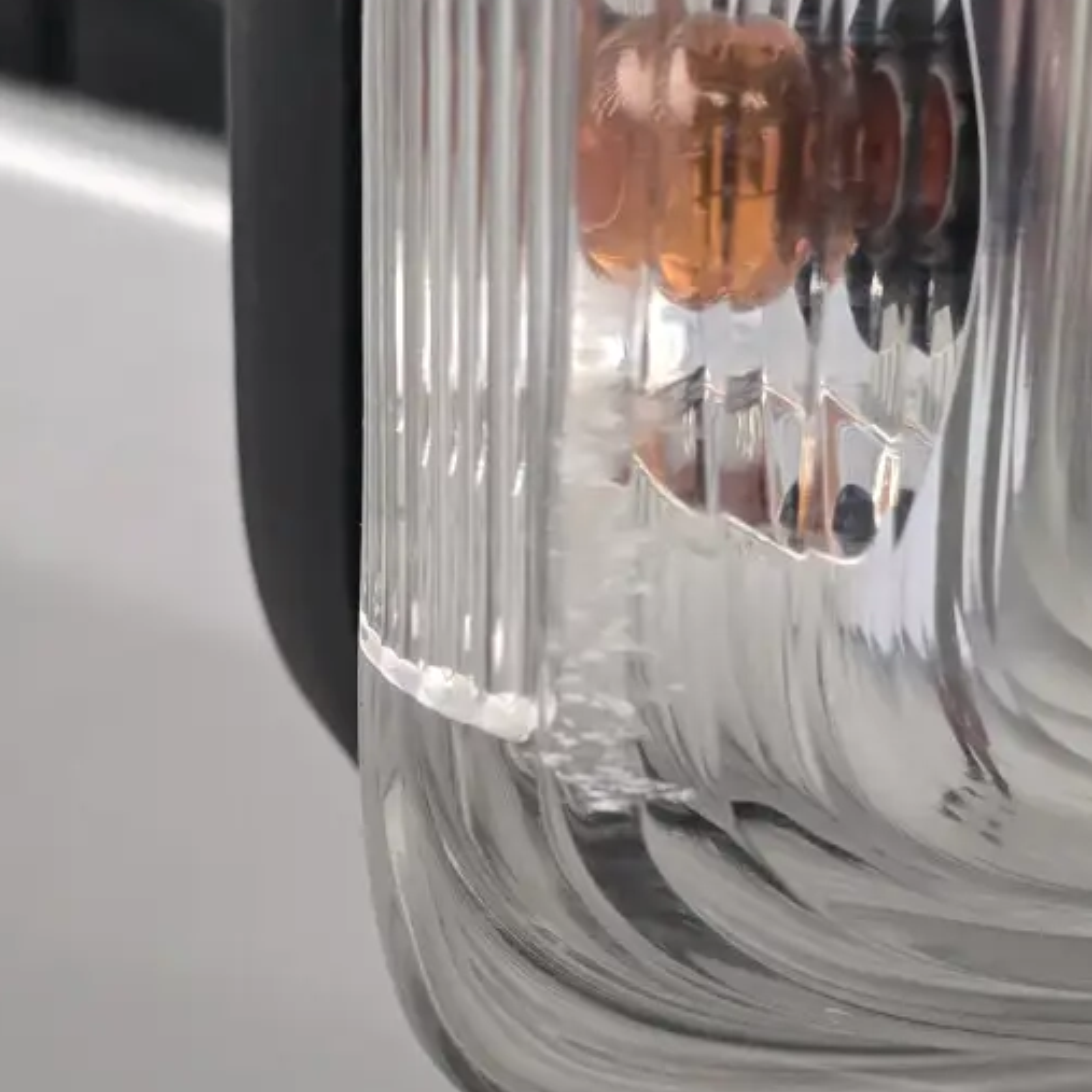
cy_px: 760
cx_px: 536
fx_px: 2748
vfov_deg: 22.3
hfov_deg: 22.5
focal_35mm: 77
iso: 400
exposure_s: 1/100
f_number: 1.7
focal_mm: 6.3
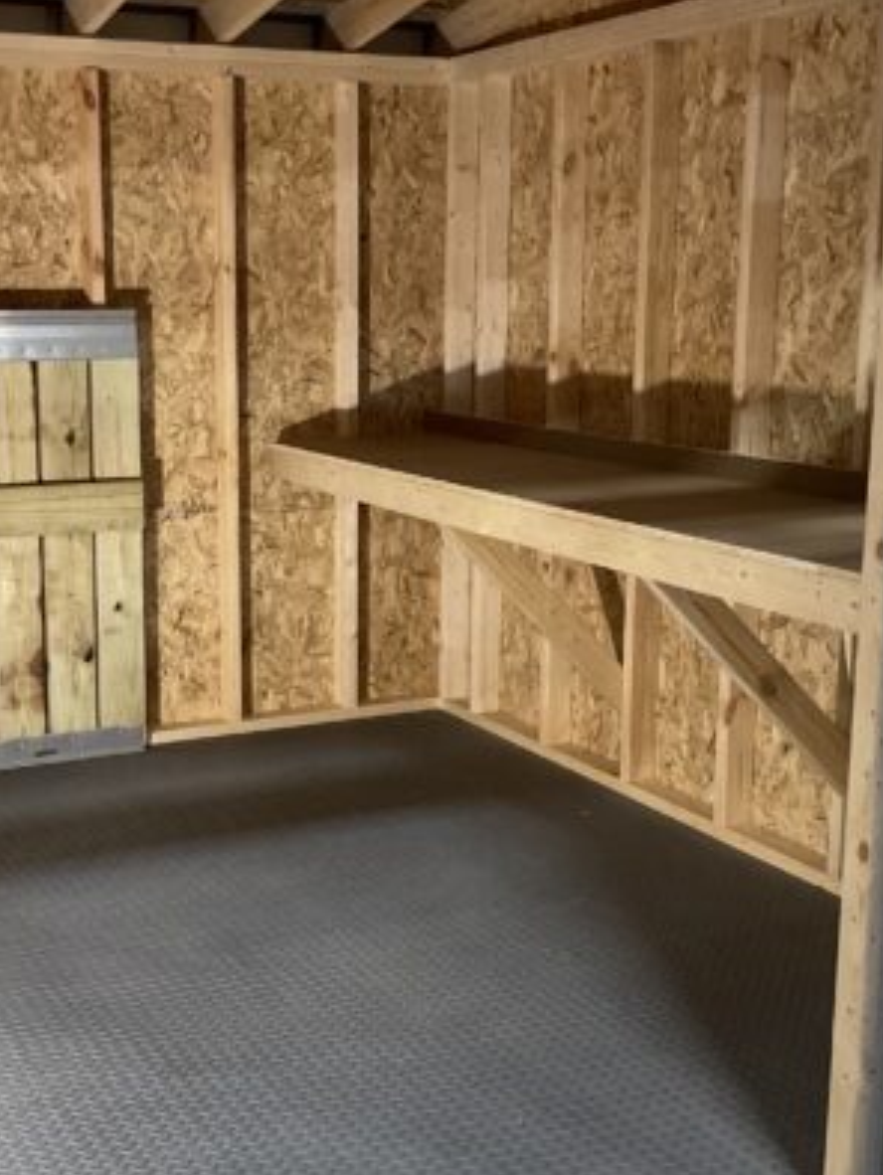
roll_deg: +0.0
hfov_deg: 29.0
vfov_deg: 38.1
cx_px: 304
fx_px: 1699
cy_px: 626
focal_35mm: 50
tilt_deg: -11.8
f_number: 1.8
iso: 250
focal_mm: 3
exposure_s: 1/60
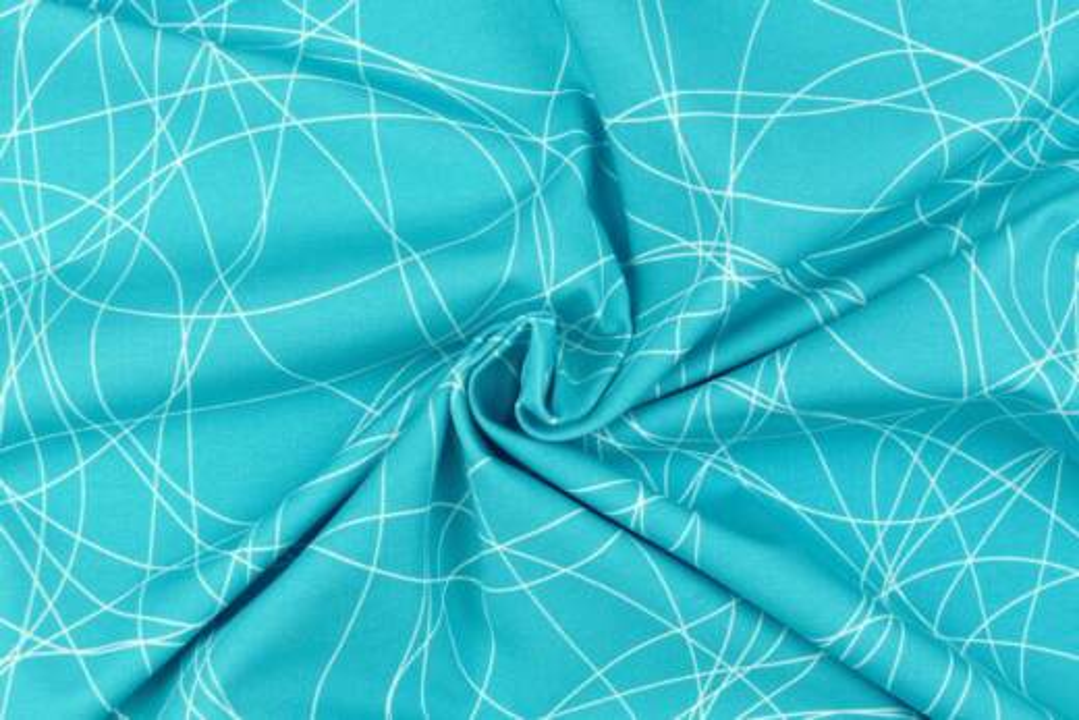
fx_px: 1499
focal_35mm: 50
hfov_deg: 39.6
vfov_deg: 27.0
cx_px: 540
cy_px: 360
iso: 160
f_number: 3.3
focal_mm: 18.17
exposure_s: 1/80
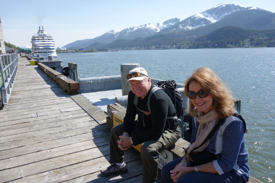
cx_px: 138
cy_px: 92
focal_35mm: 28
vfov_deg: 46.4
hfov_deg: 65.5
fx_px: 214
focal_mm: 10.4
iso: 125
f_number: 5.6
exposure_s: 1/400
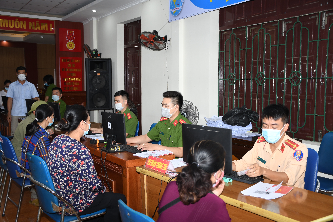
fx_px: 361
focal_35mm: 39
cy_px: 111
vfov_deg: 34.2
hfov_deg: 49.6
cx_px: 166
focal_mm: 26
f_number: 3.8
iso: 400
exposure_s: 1/200
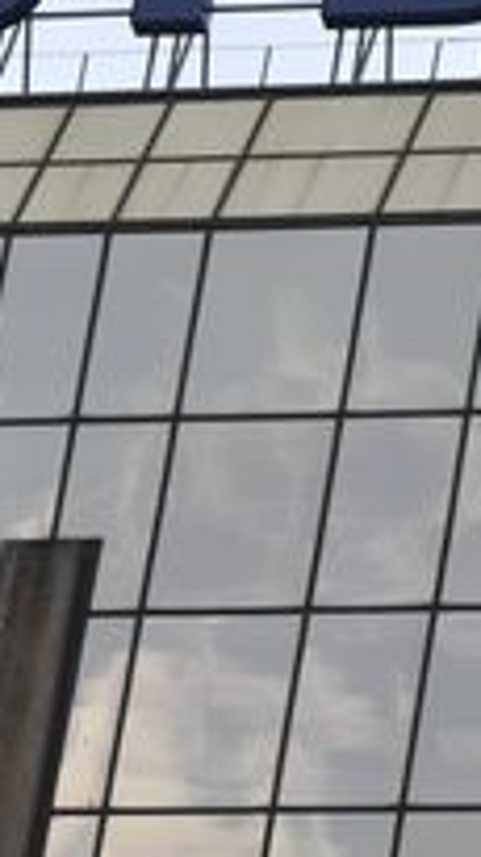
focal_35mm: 554
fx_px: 12587
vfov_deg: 3.9
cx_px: -226
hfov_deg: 2.2
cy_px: 376
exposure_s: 1/1000
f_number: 3.5
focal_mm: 155
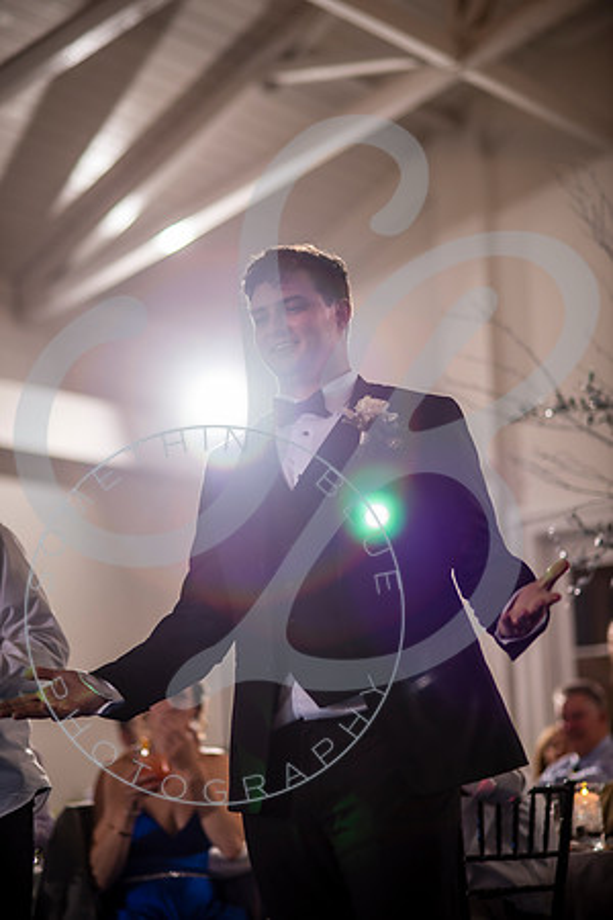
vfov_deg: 23.9
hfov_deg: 16.1
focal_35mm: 85
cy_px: 460
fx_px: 2171
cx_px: 306
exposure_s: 1/200
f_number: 1.8
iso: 400
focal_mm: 85
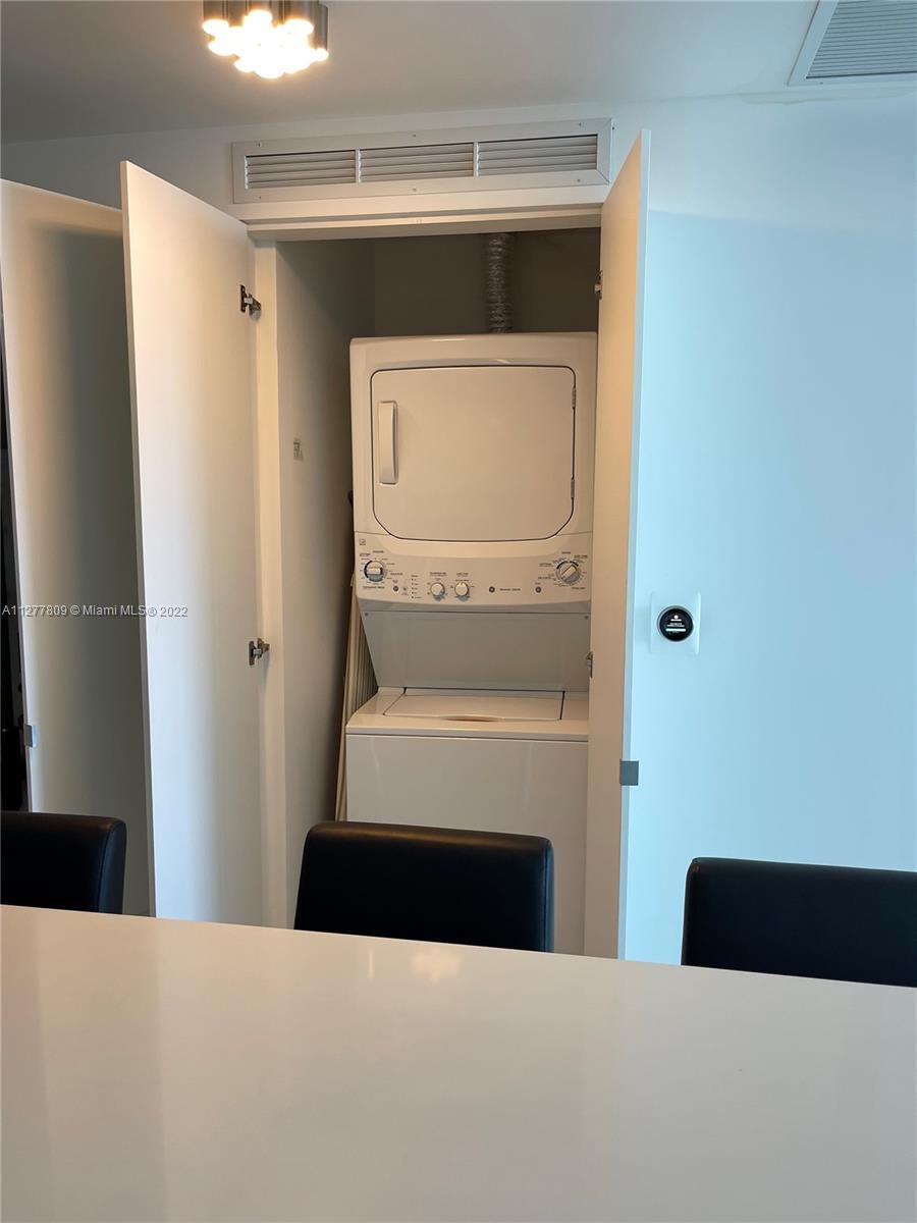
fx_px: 918
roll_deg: -0.6
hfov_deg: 53.1
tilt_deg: -7.3
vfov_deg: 67.3
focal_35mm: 26
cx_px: 458
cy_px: 612
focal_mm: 5.1
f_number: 1.6
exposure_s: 1/121
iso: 100
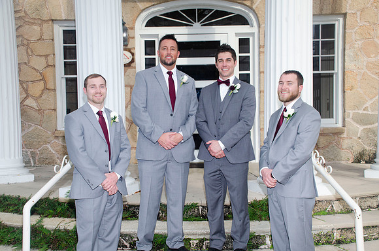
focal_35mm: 46
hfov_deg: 42.4
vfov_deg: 28.8
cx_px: 190
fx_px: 488
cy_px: 126
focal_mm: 31
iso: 100
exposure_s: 1/250
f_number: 7.1
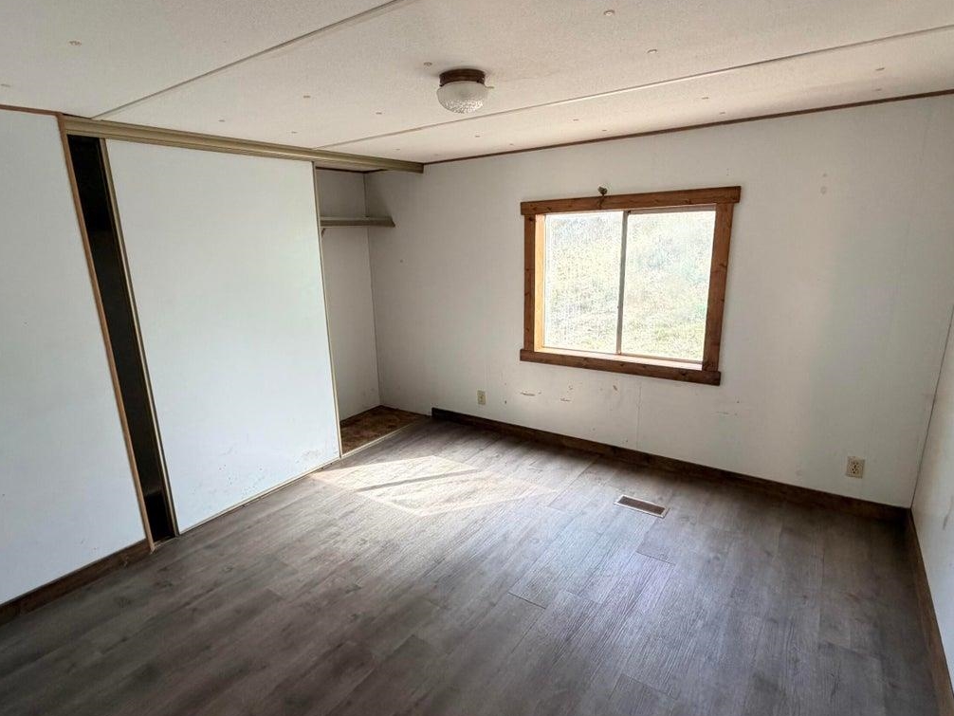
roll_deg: +2.9
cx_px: 456
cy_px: 365
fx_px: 524
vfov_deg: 68.7
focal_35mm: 19
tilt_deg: -15.8
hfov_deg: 84.6
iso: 250
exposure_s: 1/121
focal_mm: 2.22
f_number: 2.2
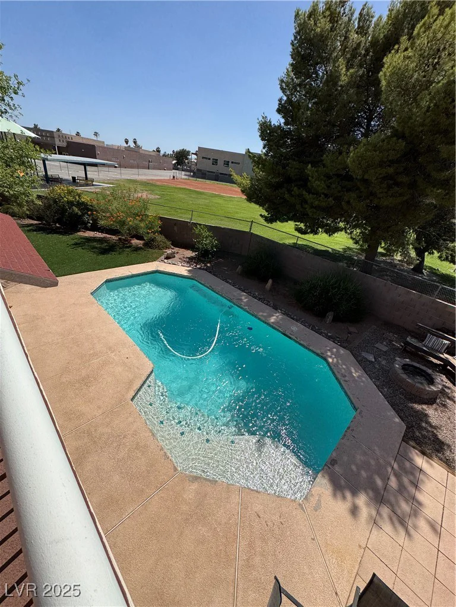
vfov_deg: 102.1
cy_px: 304
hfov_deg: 85.7
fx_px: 246
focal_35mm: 14
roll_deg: -9.6
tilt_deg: -27.4
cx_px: 228
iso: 50
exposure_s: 1/2770
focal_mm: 2.22
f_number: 2.2
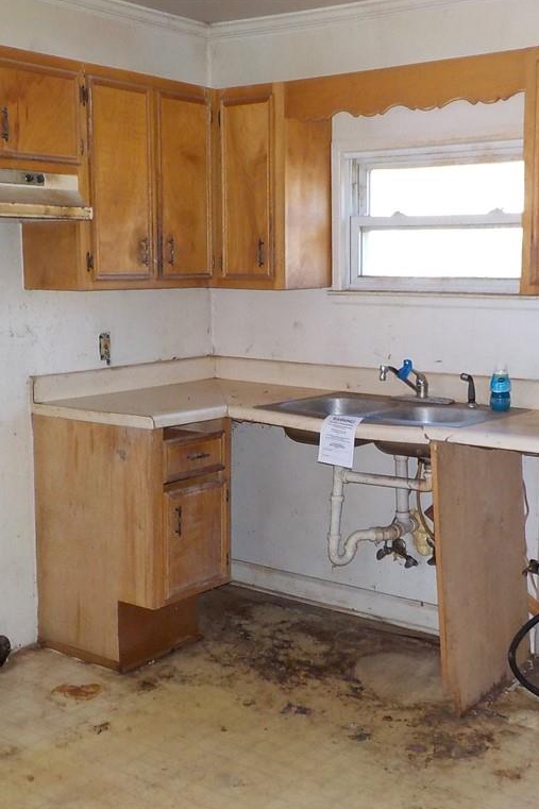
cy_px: 403
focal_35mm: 42
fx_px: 944
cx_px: 289
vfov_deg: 46.4
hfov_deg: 31.9
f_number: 3.3
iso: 220
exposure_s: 1/30
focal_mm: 4.1
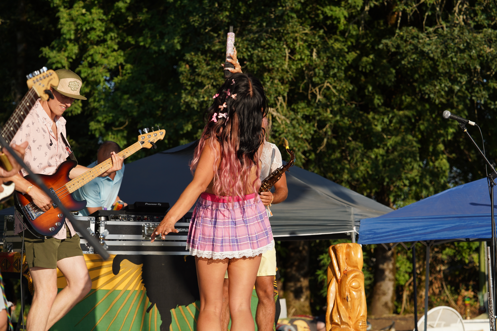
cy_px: 166
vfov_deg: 13.0
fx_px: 1449
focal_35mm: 105
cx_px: 248
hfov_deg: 19.5
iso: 100
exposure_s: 1/320
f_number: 5.6
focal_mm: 105
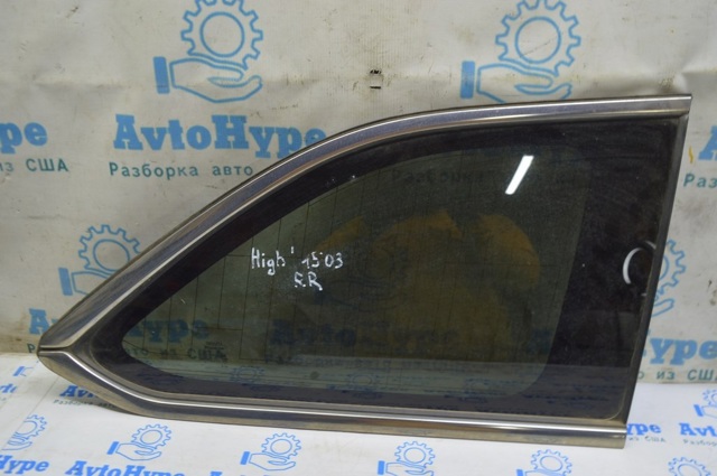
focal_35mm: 34
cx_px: 358
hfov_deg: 55.2
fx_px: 686
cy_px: 238
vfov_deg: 38.3
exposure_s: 1/20
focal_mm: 23
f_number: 5.6
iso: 400
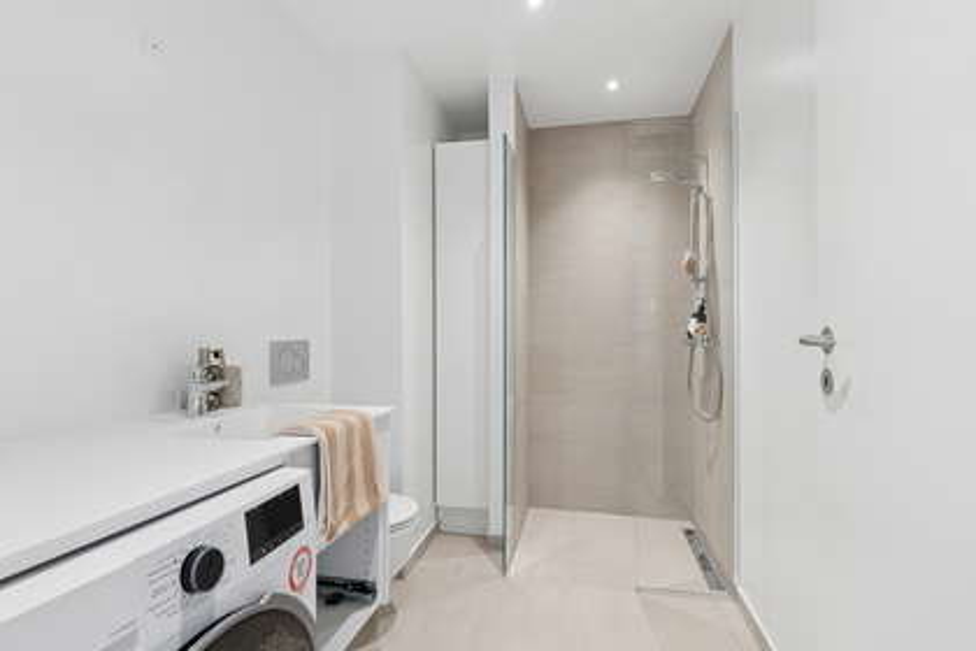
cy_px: 326
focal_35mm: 19
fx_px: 508
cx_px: 488
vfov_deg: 65.2
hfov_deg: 87.7
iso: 200
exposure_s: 1/15
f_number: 8
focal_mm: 12.5
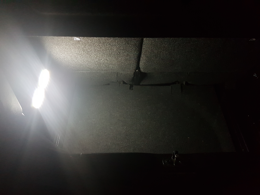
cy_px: 98
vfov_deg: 53.1
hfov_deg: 67.3
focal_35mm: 26
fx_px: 195
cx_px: 130
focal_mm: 4.2
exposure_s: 1/10
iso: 400
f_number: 1.7
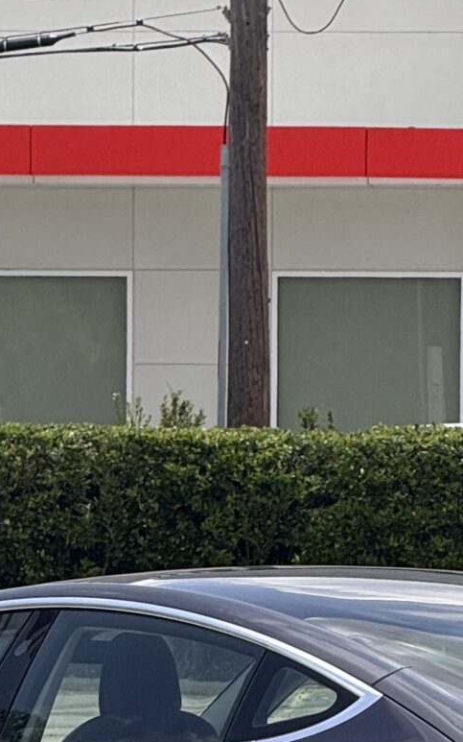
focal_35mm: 421
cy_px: 885
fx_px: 8501
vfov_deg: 5.0
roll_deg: -0.1
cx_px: 219
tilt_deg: -2.6
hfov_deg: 3.1
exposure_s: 1/1773
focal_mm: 15.66
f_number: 2.8
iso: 50
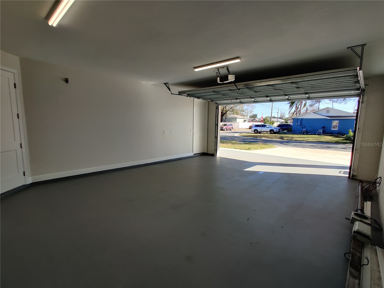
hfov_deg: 106.2
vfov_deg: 89.9
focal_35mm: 13
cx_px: 192
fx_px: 144
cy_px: 144
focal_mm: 2.25
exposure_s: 1/156
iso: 100
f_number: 2.2
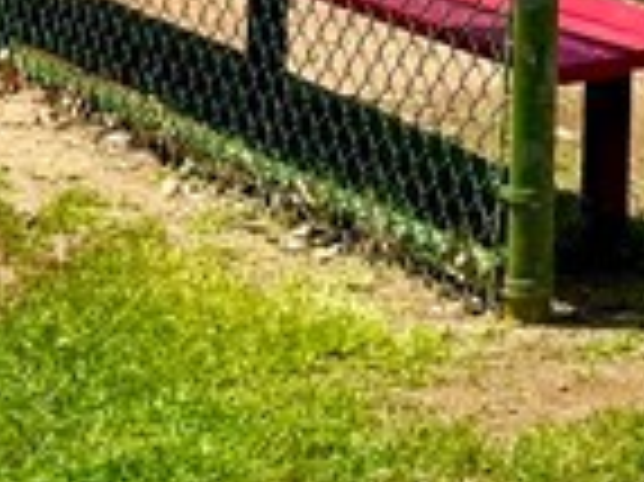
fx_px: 3197
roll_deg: +0.0
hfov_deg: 10.8
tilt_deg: +0.8
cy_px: -685
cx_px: 1162
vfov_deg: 8.0
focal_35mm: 172
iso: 80
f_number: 1.78
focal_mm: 6.76
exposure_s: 1/4673
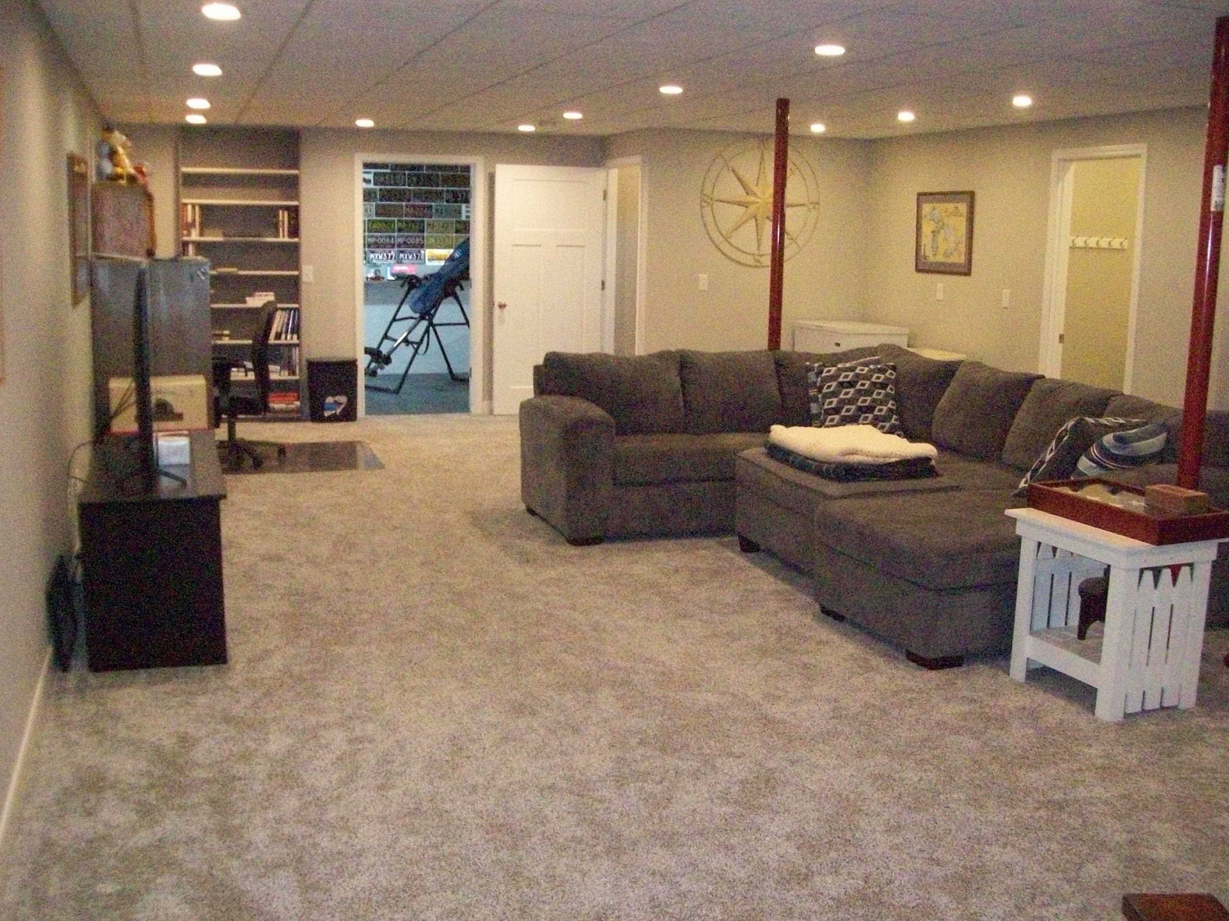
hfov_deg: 50.2
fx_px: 1313
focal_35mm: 37
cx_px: 622
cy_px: 471
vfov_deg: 38.6
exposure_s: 1/128
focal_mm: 6
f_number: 2.7
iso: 800
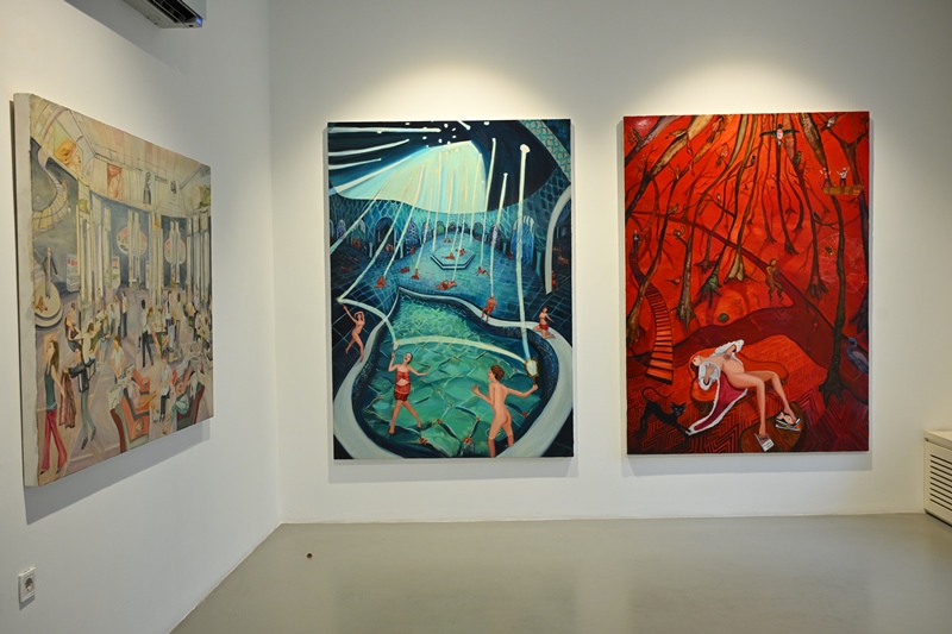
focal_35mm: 32
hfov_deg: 58.7
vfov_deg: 41.1
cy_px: 317
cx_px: 476
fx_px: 846
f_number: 5
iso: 800
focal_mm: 32
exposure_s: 1/60
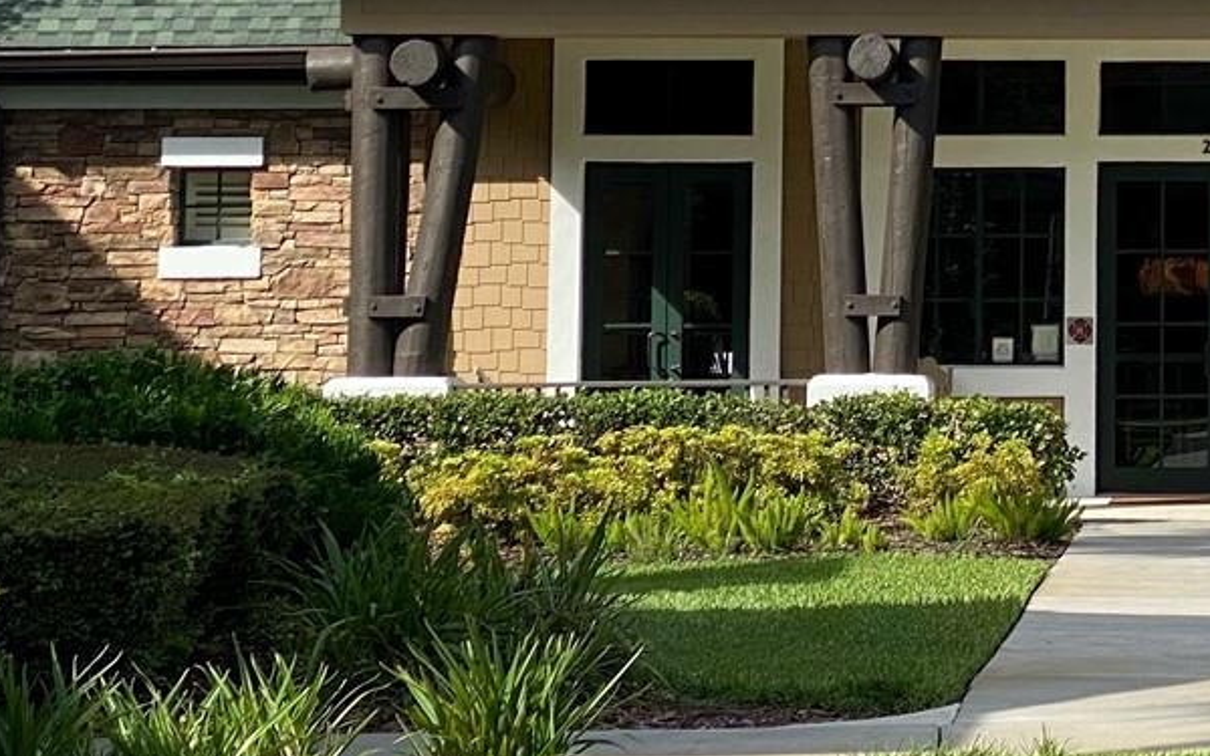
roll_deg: -0.1
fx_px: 4848
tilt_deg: +3.5
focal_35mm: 147
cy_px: -20
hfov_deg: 13.9
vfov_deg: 8.9
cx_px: 1394
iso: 20
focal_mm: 6
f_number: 2
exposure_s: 1/940
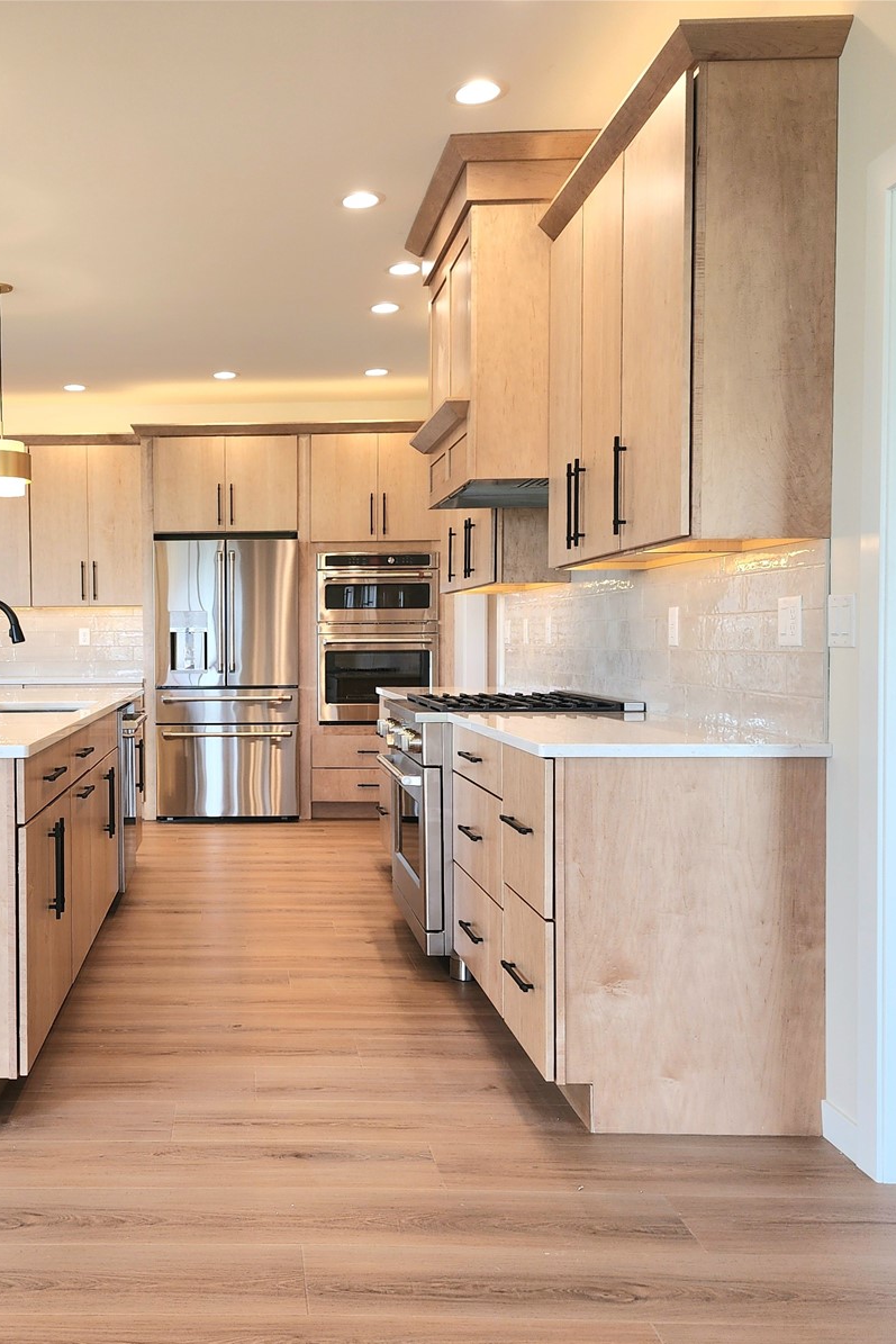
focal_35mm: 32
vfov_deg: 58.7
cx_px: 223
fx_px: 1194
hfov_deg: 40.0
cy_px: 673
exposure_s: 1/120
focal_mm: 6.4
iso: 80
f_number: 1.8
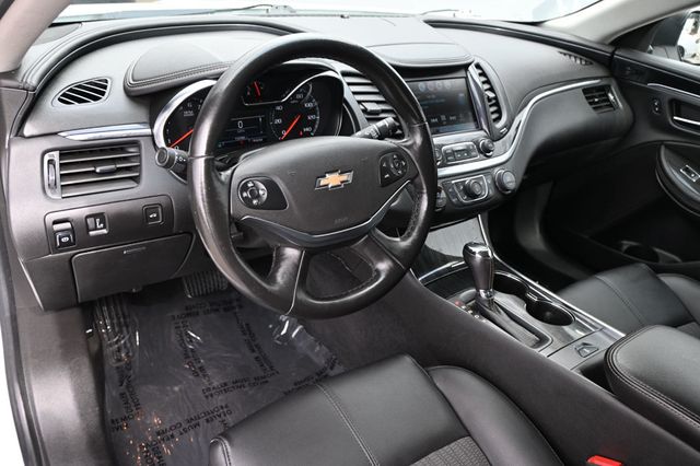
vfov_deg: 44.6
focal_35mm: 29
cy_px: 233
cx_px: 350
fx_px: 568
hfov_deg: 63.2
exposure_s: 1/200
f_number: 3.8
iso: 400
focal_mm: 19.5
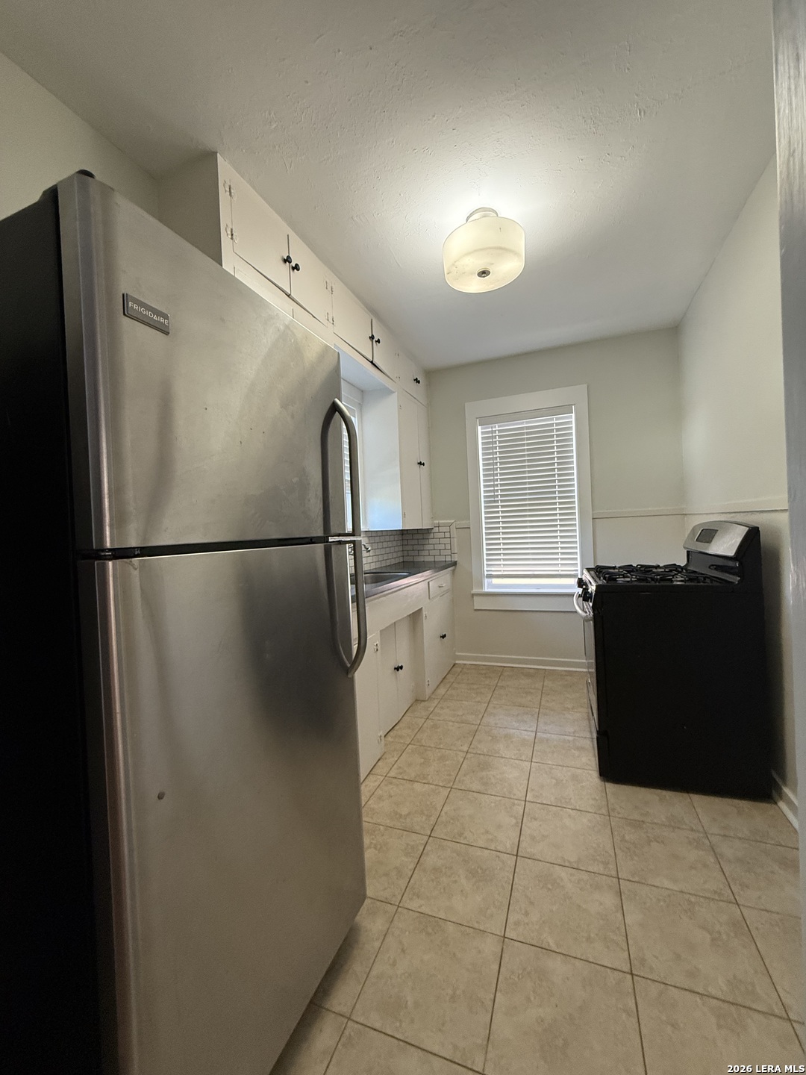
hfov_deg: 85.7
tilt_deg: -1.0
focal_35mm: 14
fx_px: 435
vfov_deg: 102.1
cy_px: 538
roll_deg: +2.0
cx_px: 403
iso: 320
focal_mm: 2.22
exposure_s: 1/120
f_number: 2.2
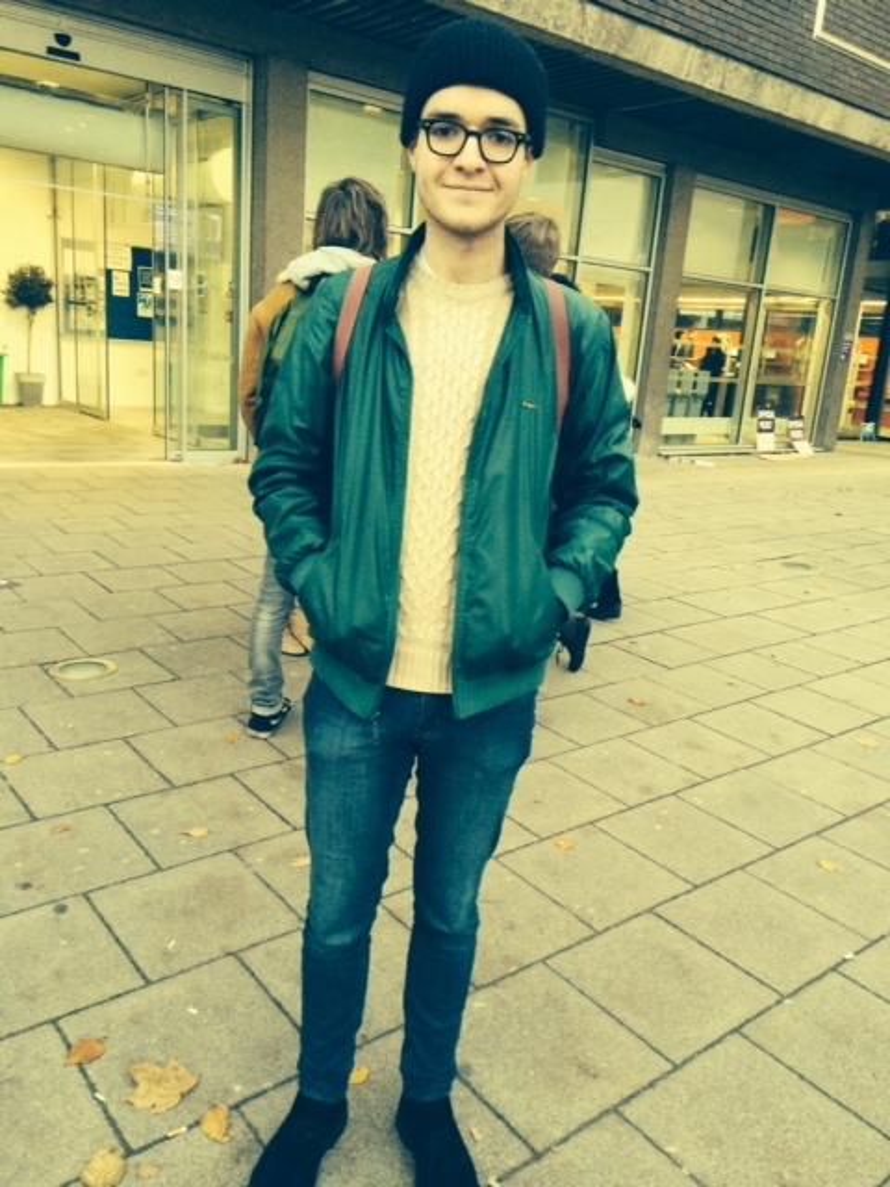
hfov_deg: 46.8
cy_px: 594
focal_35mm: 30
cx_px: 445
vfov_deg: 60.0
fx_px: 1028
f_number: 2.2
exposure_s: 1/30
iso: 250
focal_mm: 4.12
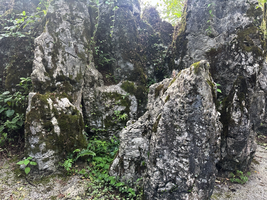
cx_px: 134
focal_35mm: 24
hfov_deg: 71.6
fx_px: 185
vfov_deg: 56.8
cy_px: 100
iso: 160
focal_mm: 6.86
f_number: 1.78
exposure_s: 1/121
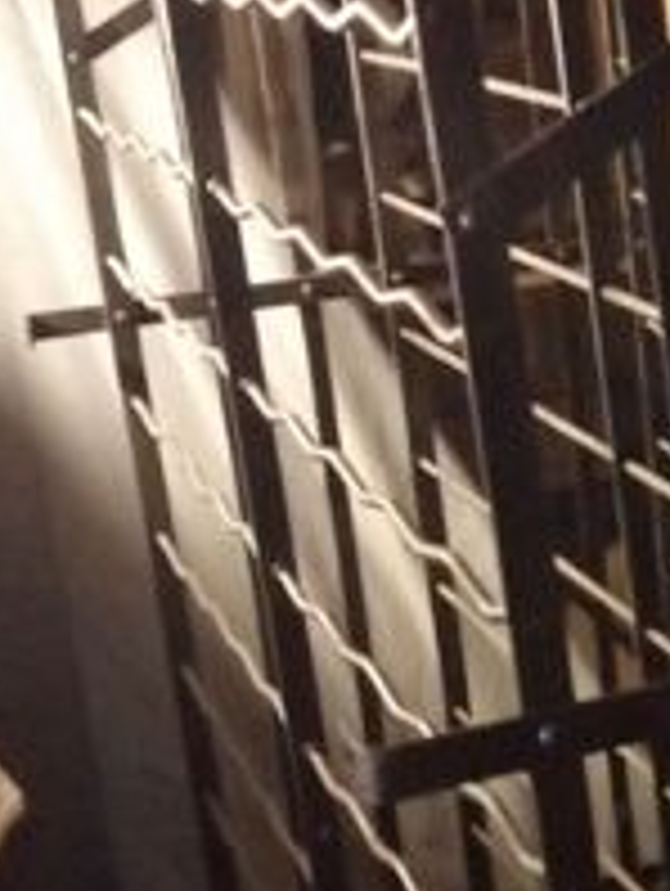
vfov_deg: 23.2
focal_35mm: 84
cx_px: 971
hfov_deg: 16.3
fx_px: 2163
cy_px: 558
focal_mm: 3.62
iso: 1250
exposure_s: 1/12.5
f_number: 1.8
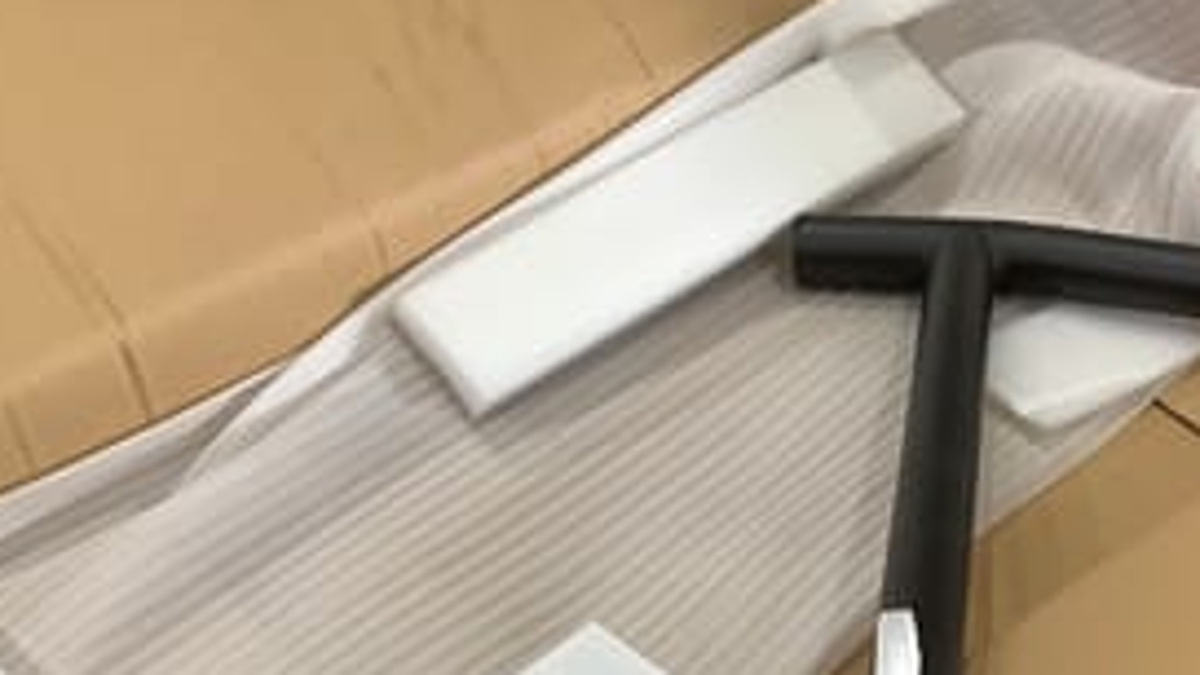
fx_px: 1973
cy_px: 814
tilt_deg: -52.7
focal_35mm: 62
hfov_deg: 33.0
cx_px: 931
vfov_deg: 18.4
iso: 125
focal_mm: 3.3
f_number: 2.4
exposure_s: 1/60
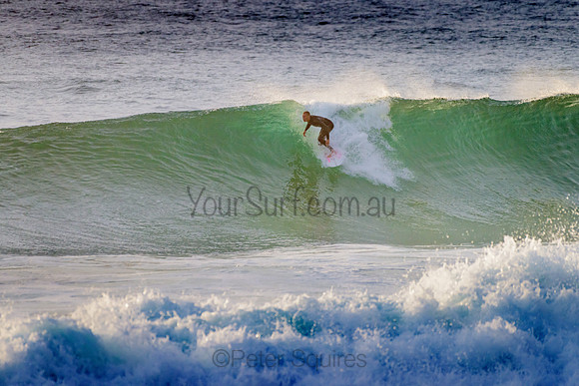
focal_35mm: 613
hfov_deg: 3.4
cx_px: 286
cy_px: 150
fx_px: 9858
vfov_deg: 2.2
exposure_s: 1/2000
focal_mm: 500
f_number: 5.6
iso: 400
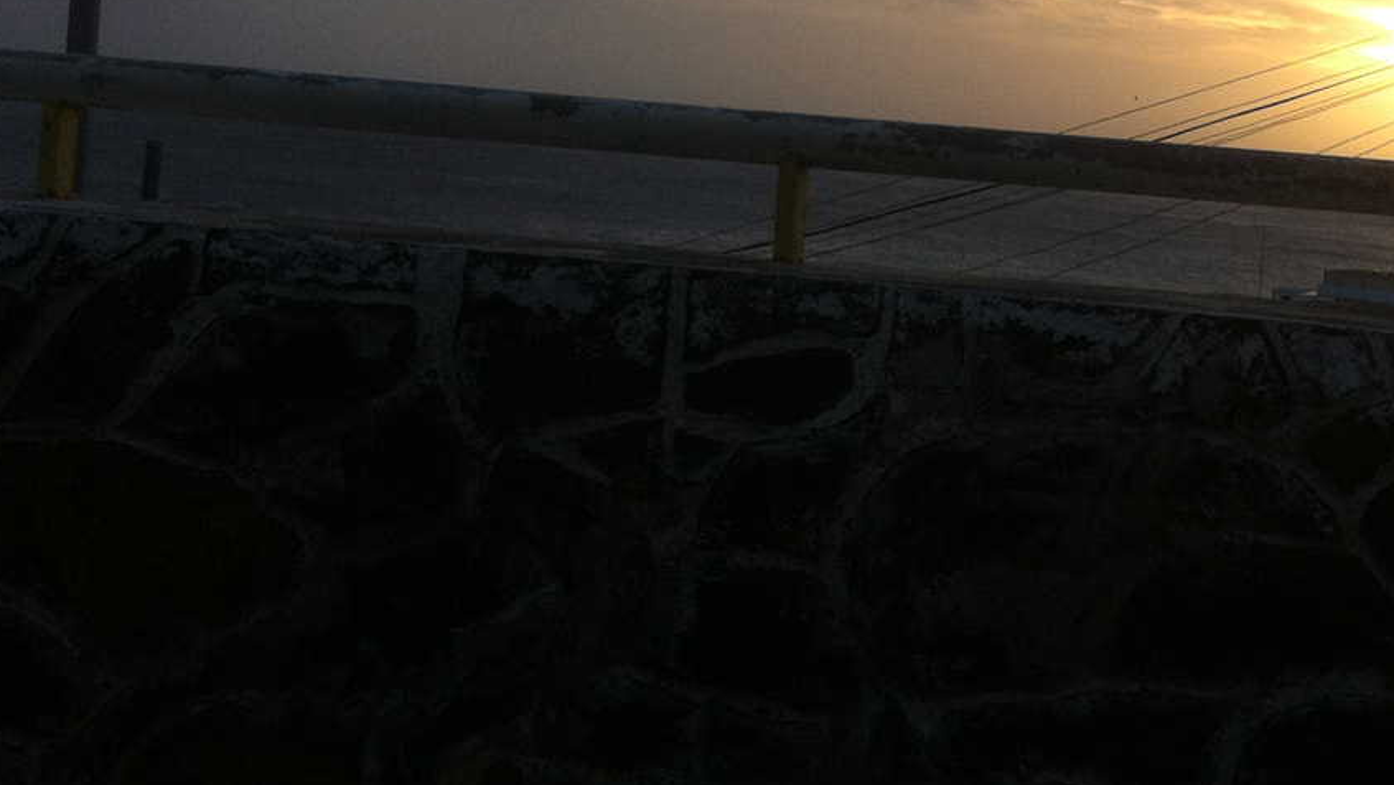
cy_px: 184
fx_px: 2662
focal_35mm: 72
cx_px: 1122
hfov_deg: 28.7
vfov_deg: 16.7
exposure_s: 1/314
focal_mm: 3.85
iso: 80
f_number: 2.8
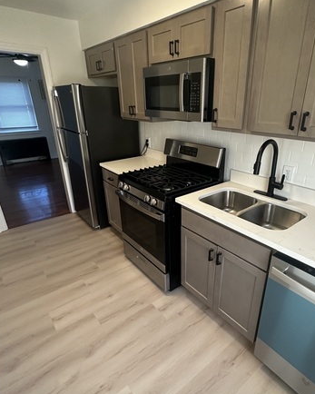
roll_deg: +1.2
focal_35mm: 21
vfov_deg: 77.6
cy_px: 207
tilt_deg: -24.3
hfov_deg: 65.3
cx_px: 176
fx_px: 245
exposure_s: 1/120
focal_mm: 2.22
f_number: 2.2
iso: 320
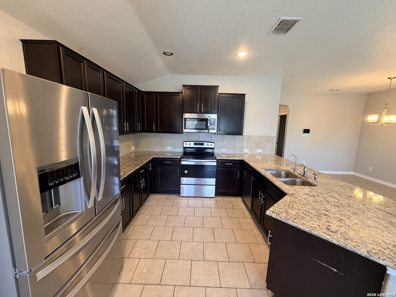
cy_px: 148
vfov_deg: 85.7
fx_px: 160
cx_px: 198
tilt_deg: -7.7
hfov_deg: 102.1
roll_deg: -1.2
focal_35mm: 14
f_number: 2.2
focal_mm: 2.22
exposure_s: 1/60
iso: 320
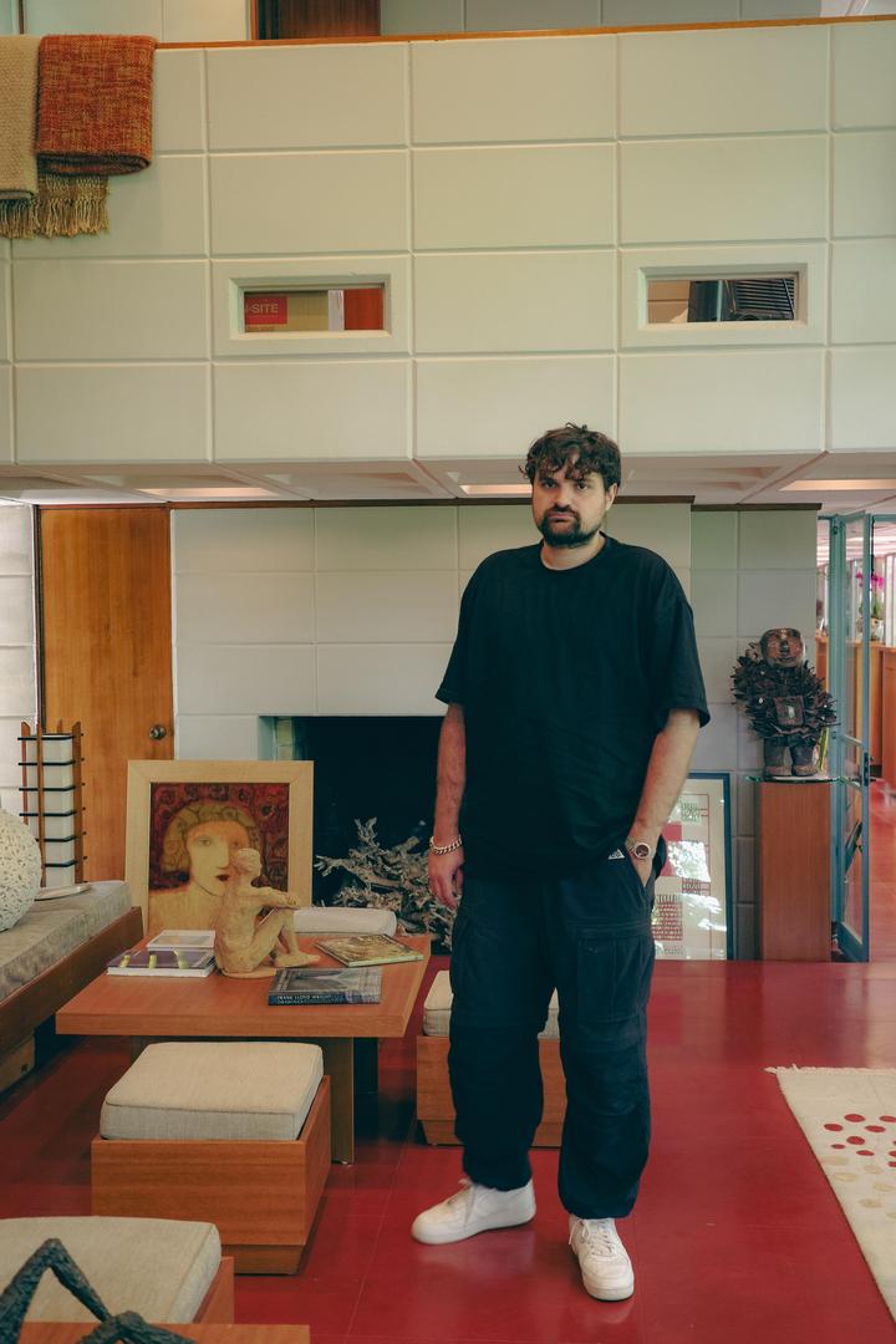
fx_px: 1493
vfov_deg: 48.5
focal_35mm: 40
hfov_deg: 33.4
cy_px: 672
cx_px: 448
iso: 640
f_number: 2.8
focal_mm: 26
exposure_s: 1/40
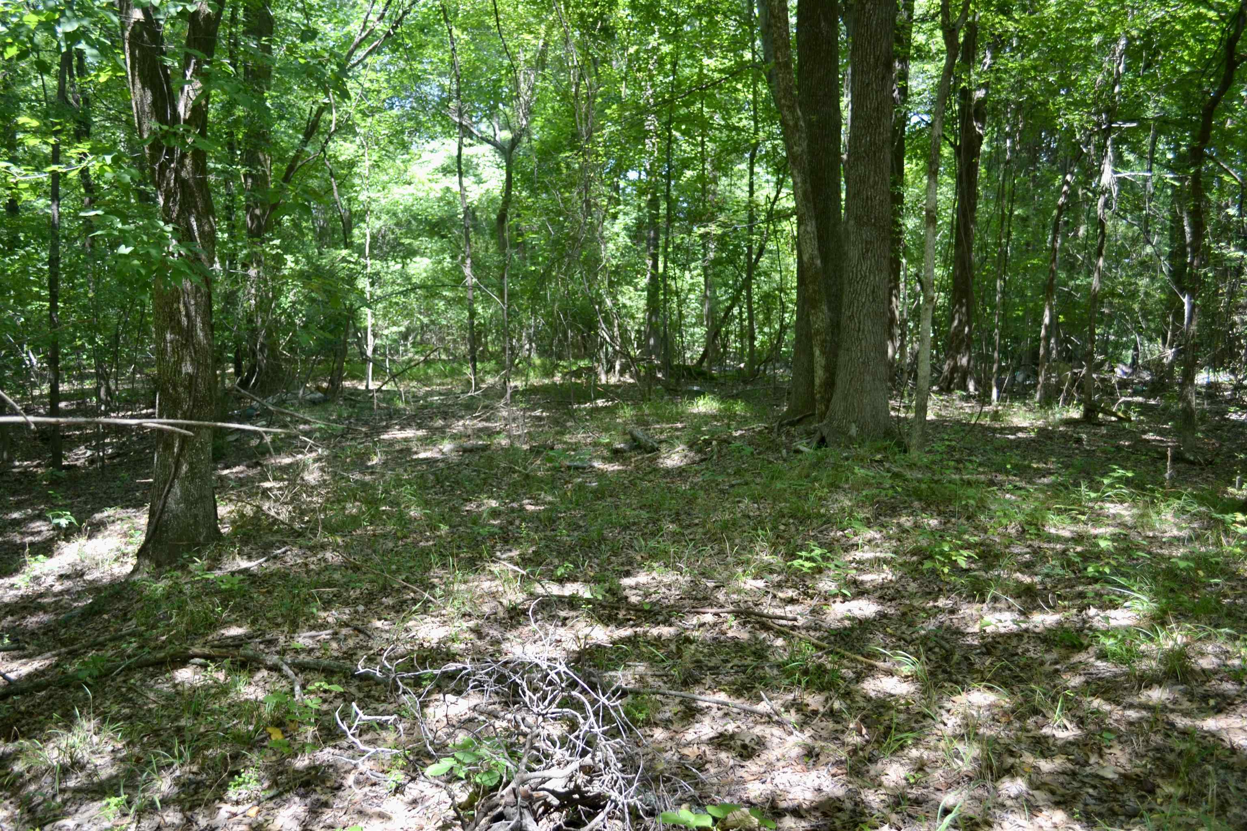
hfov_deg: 61.9
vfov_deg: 43.6
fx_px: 1039
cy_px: 416
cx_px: 624
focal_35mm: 30
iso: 100
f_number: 3.8
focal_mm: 20
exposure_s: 1/60
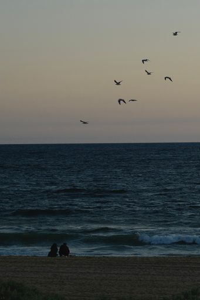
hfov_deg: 17.3
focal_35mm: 79
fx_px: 659
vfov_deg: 25.7
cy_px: 150
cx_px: 100
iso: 1000
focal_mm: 52.7
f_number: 5
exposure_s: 1/320
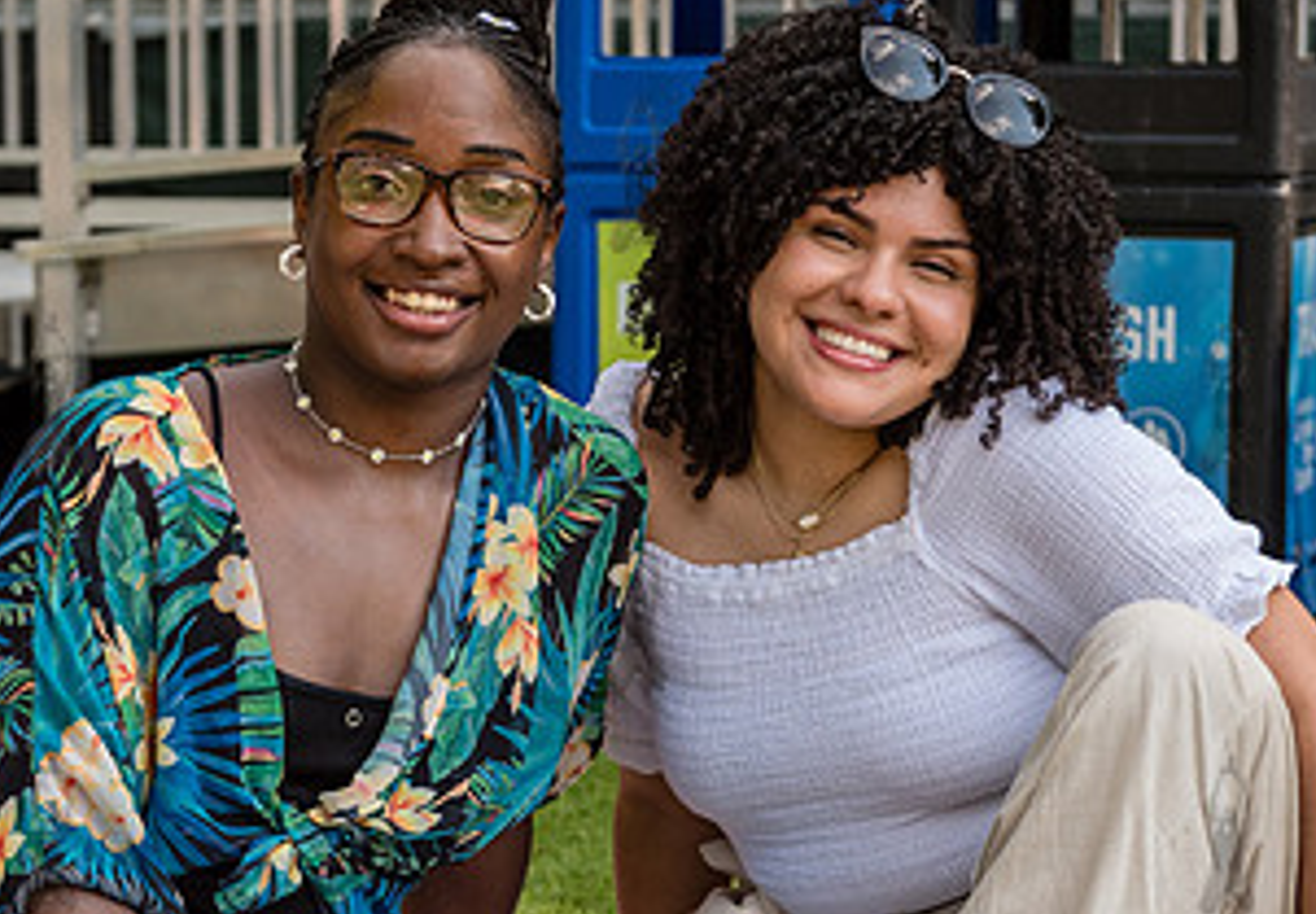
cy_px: 612
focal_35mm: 111
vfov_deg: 12.7
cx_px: 567
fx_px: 4110
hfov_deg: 18.2
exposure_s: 1/1250
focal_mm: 55
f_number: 3.5
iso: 320
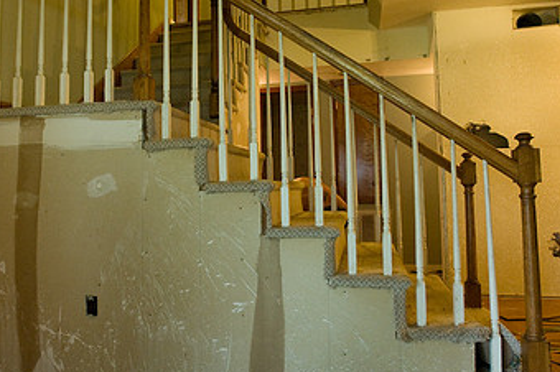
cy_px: 160
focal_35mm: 29
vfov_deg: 44.8
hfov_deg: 63.3
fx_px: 451
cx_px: 236
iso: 2500
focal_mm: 17
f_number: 4
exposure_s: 1/50
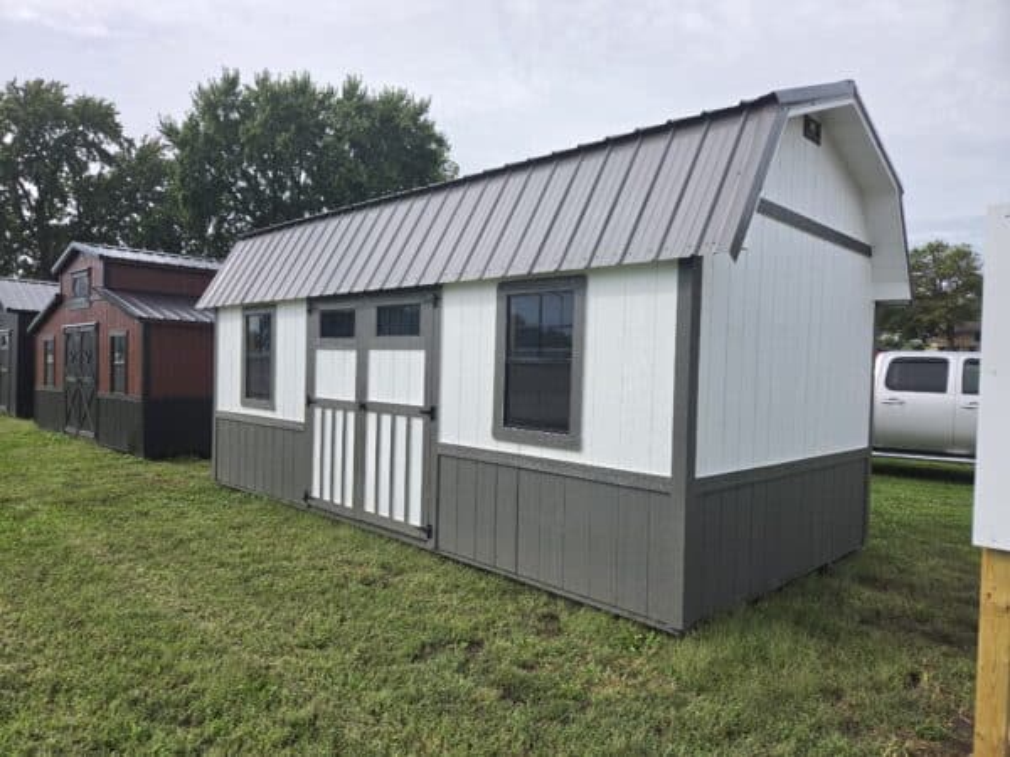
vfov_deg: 58.9
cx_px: 505
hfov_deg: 73.9
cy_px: 378
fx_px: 671
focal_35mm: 23
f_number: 1.8
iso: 80
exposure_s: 1/3436
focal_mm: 5.4
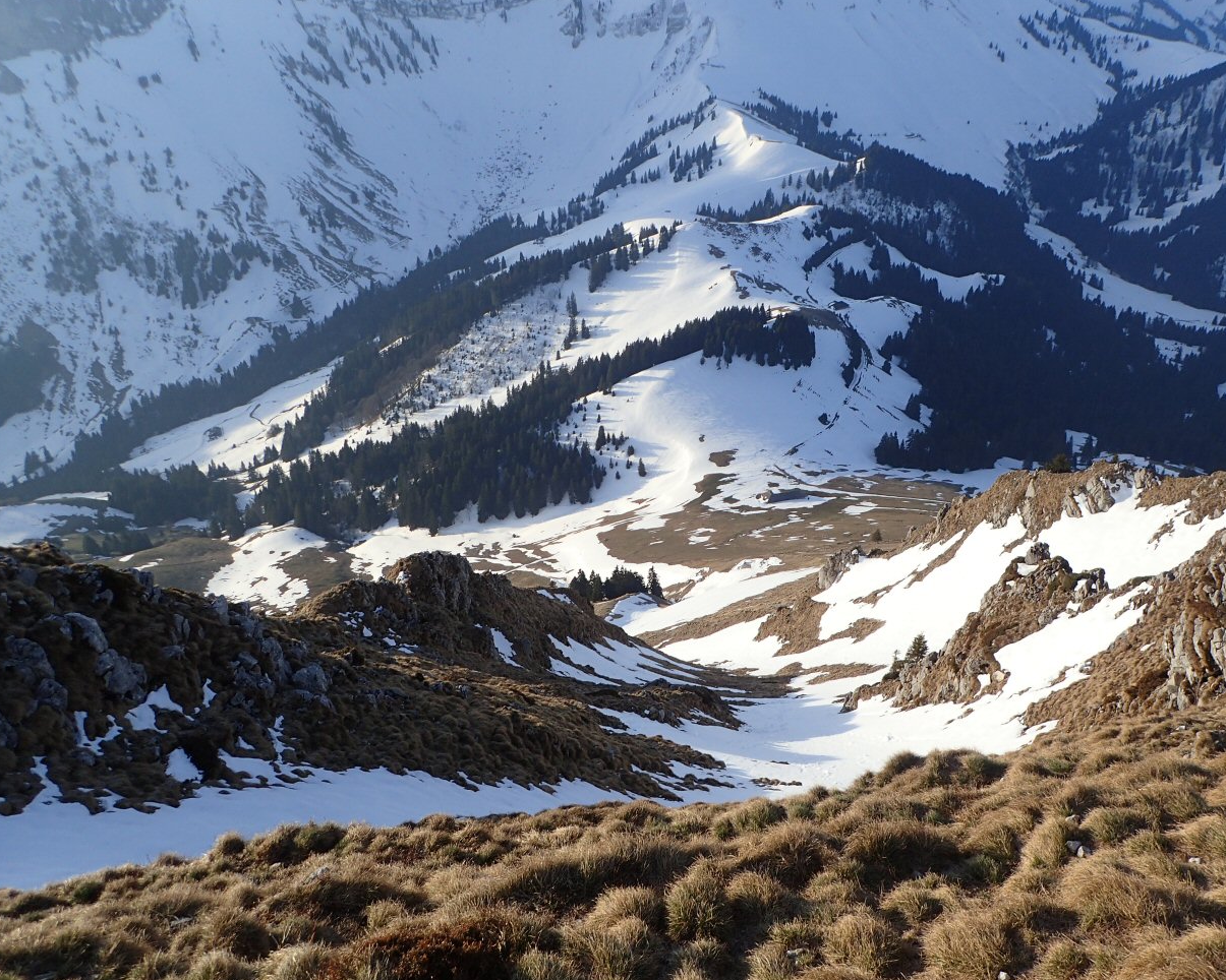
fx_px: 980
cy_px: 486
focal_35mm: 27
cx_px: 653
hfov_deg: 64.0
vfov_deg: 53.2
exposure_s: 1/125
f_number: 8
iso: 100
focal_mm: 4.5
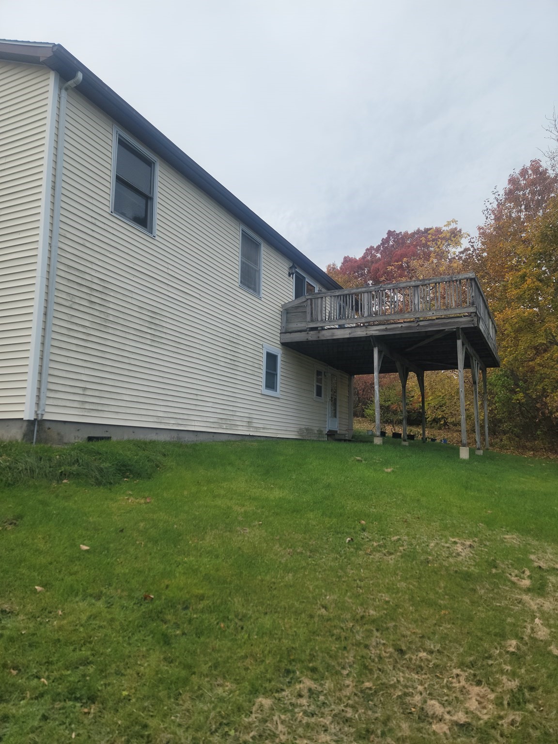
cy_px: 372
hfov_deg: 54.9
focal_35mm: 25
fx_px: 537
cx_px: 279
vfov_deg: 69.4
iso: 20
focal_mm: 7
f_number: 1.8
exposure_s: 1/493
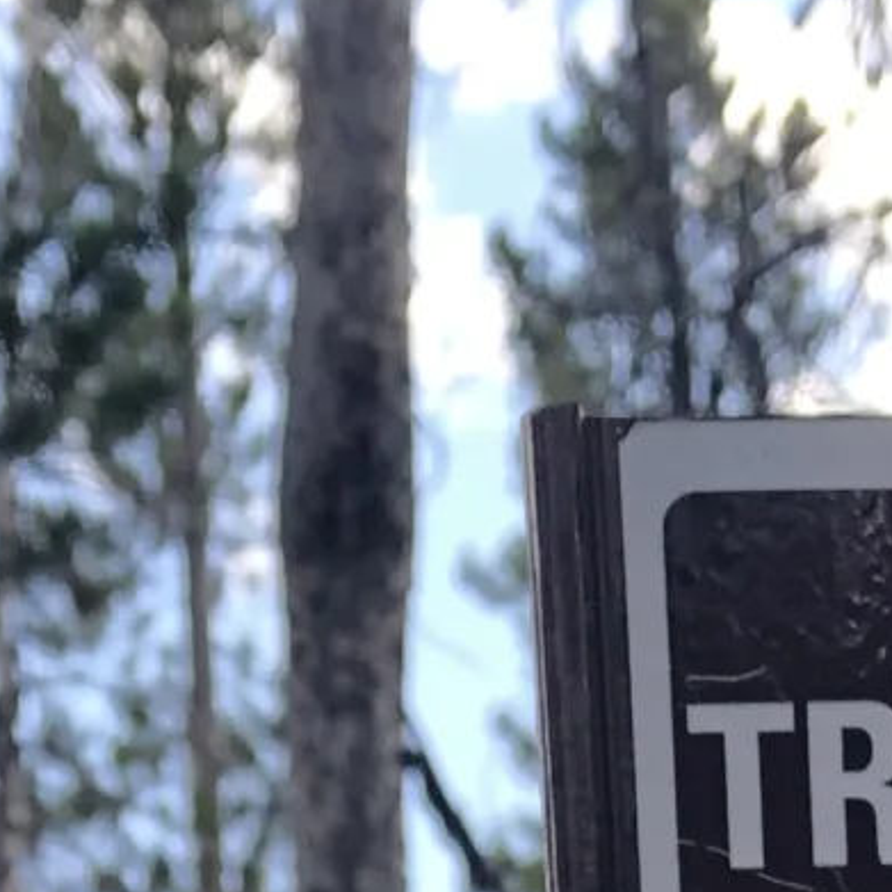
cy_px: 2051
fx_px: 4723
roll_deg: +2.1
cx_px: -64
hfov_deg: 10.7
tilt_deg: -0.7
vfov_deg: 9.7
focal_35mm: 162
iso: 20
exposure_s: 1/127
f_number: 1.8
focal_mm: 3.99
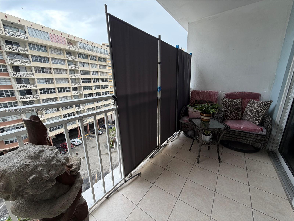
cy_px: 110
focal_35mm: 14
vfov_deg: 85.7
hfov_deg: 102.1
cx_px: 147
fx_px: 119
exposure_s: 1/121
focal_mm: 2.22
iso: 50
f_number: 2.2
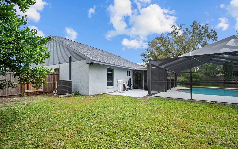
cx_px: 121
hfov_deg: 97.8
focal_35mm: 16
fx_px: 104
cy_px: 81
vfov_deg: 71.1
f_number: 4
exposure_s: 1/60
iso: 100
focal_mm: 15
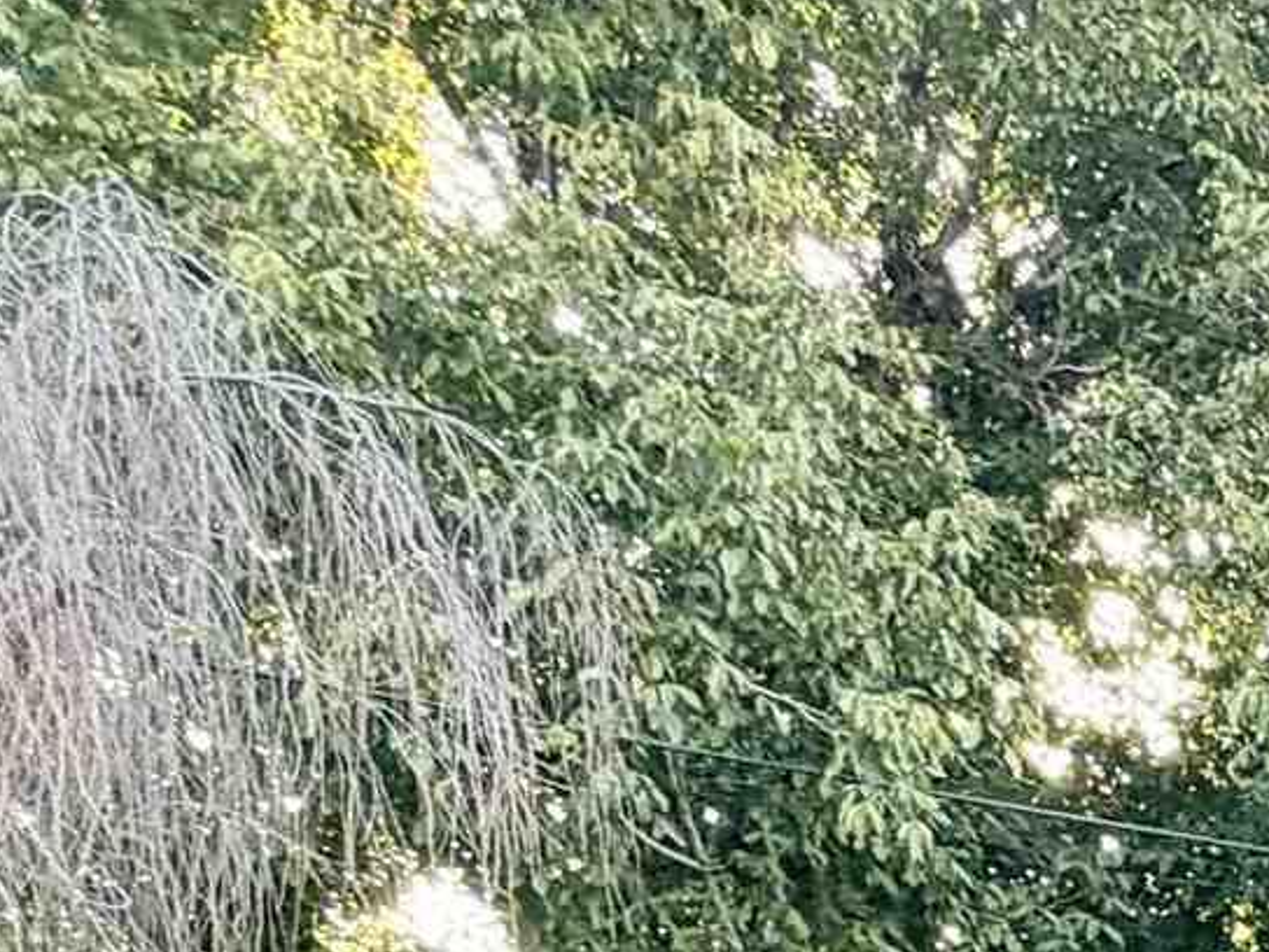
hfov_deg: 18.1
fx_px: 2896
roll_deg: -1.0
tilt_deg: -6.8
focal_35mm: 79
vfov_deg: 15.2
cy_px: 1895
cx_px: 2447
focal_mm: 2.22
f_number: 2.2
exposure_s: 1/124
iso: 50
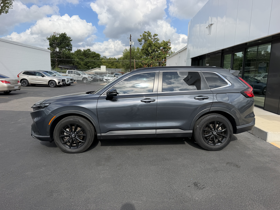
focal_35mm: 24
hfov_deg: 71.6
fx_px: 194
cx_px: 140
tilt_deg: -9.0
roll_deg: -0.8
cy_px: 105
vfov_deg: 56.8
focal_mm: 6.76
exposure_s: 1/3425
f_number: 1.78
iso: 80
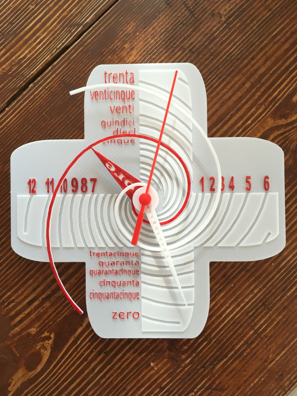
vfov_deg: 61.7
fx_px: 332
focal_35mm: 29
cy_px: 198
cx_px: 148
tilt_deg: -84.6
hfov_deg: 48.2
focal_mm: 4.15
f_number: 2.2
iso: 32
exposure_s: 1/33
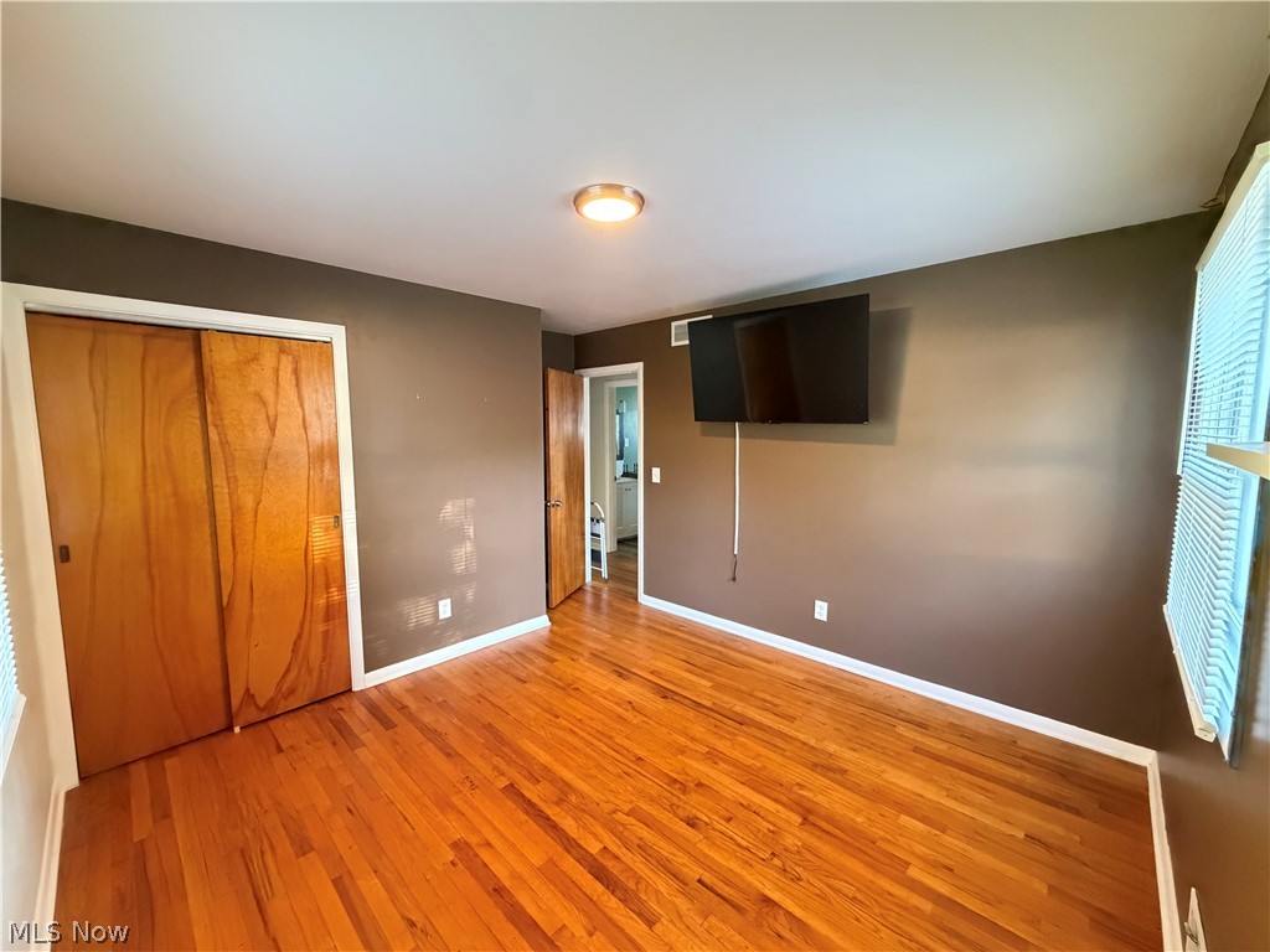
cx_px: 635
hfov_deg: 102.1
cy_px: 476
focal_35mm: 14
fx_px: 514
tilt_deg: -5.4
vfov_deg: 85.7
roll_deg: +0.7
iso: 1250
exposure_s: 1/60
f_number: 2.2
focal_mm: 2.22
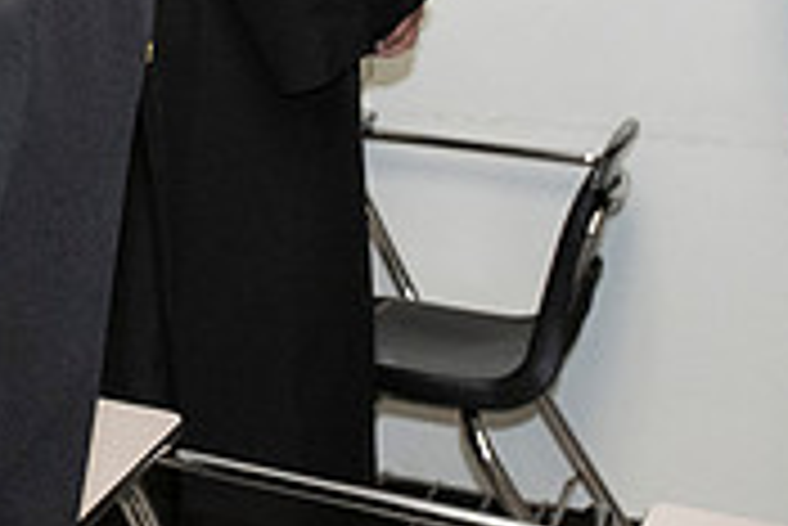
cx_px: -396
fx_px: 2541
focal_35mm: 116
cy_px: -205
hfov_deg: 16.1
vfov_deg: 11.5
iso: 6400
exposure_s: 1/200
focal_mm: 35
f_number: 8
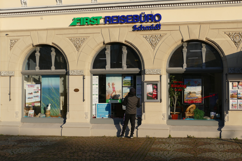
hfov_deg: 36.9
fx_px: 363
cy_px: 80
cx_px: 121
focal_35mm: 54
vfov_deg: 25.1
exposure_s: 1/1600
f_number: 3.4
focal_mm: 19.84
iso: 125
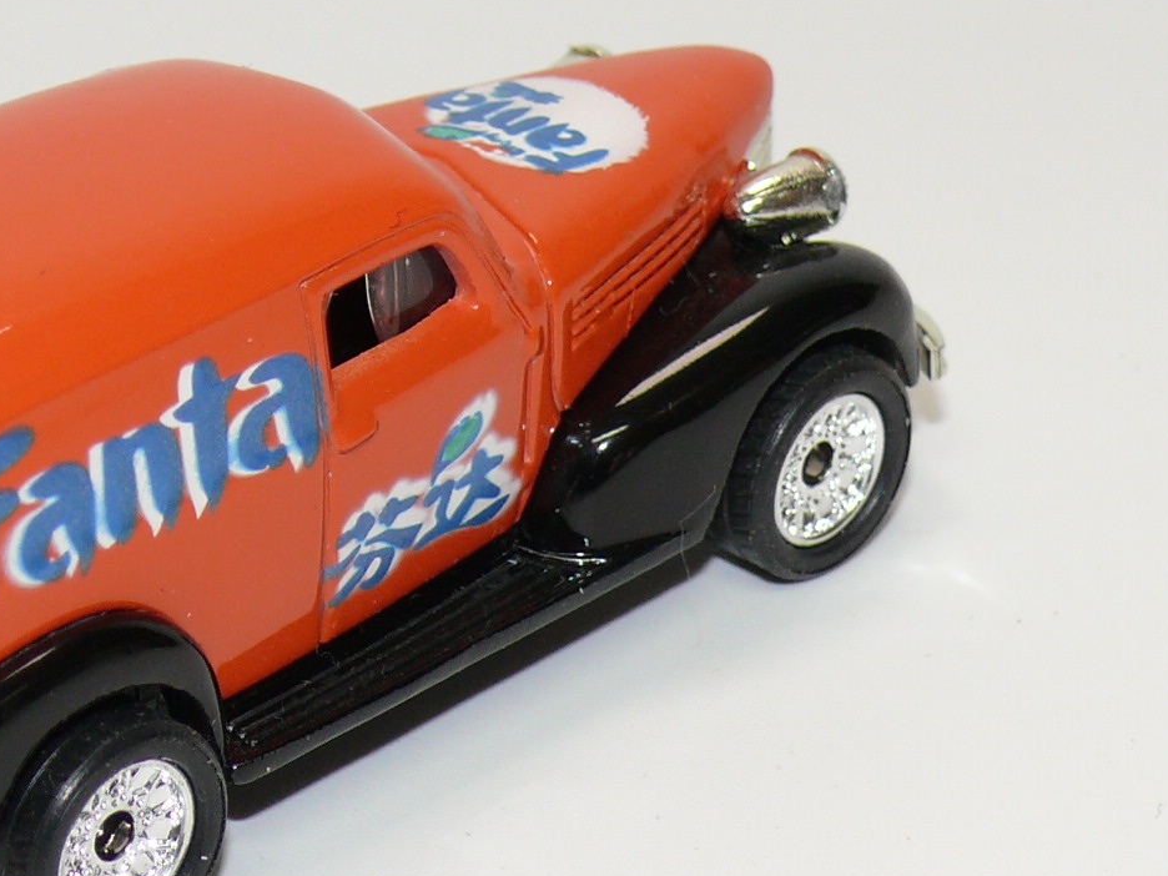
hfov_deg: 11.2
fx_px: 5939
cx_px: 185
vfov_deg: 8.4
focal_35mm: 176
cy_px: 401
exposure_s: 1/30
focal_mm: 13.5
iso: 100
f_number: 4
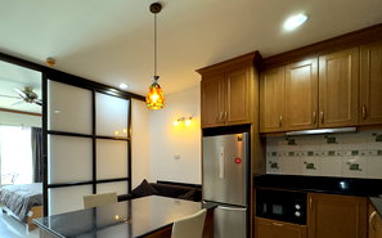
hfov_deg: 83.9
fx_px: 208
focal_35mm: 20
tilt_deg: -0.2
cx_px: 149
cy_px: 161
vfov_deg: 58.1
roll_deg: +0.0
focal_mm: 2.22
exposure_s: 1/100
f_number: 2.2
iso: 250
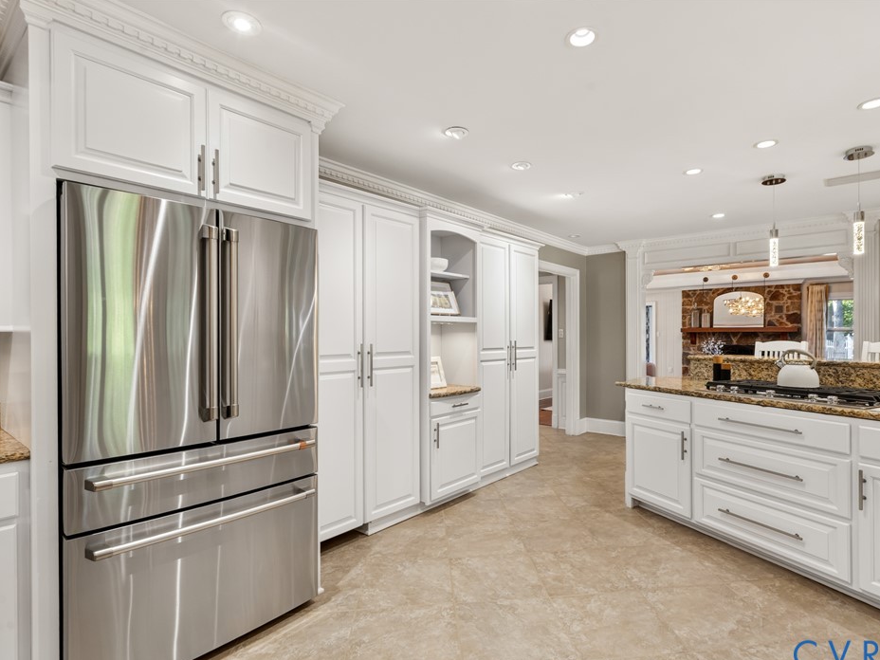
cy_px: 339
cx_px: 484
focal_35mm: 18
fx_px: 458
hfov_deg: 87.5
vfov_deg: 71.6
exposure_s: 1/5
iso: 1000
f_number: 9
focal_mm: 16
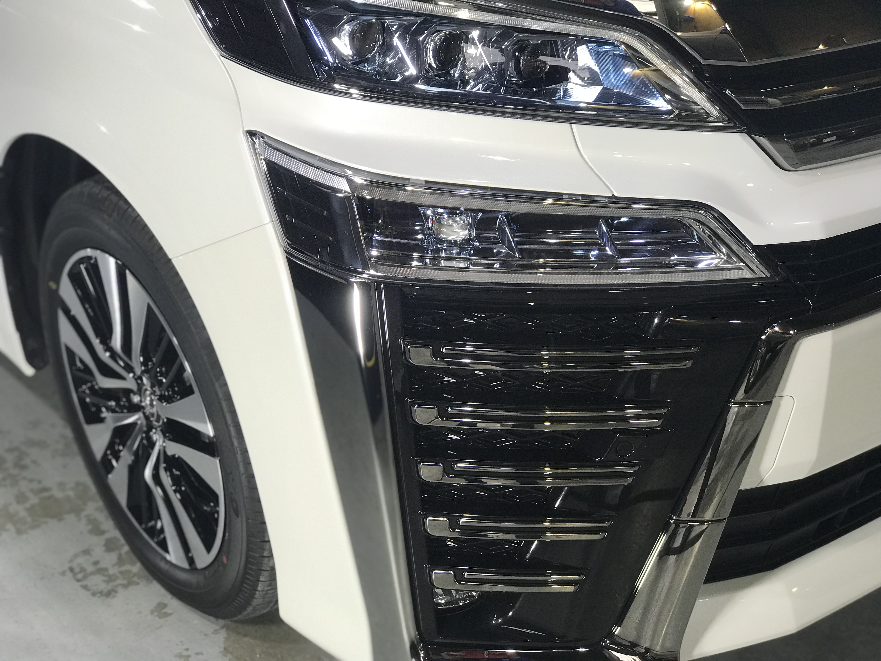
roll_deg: +2.4
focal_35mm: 57
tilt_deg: -28.2
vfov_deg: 25.7
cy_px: 330
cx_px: 440
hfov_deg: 33.8
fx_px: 1451
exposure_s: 1/60
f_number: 2.8
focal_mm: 6.6
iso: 50
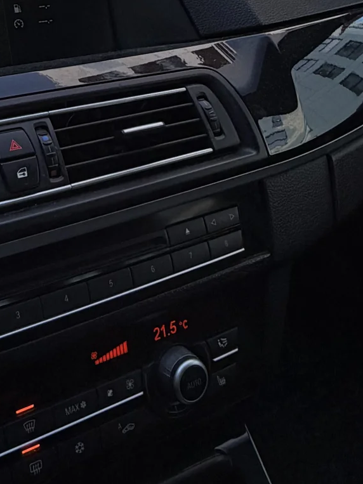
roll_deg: -4.4
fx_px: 657
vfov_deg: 36.1
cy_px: -8
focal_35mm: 47
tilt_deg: -13.6
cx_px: 82
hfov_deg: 30.3
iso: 50
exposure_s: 1/121
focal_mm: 2.22
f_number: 2.2
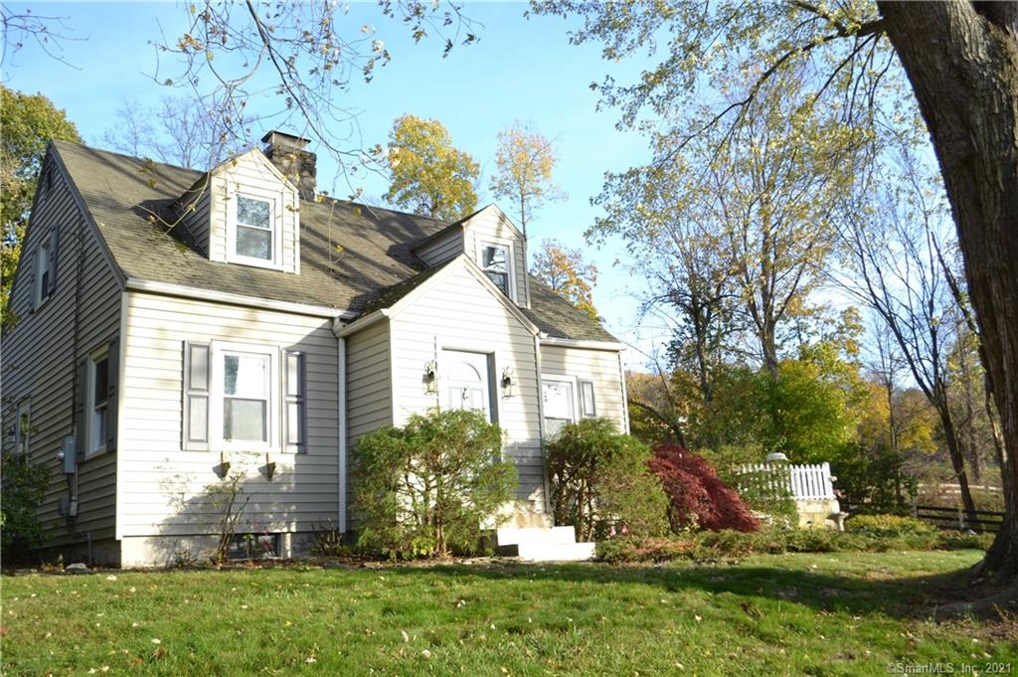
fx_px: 763
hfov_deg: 67.4
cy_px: 338
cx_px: 509
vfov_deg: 47.9
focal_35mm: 27
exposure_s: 1/160
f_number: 6.3
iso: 100
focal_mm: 18
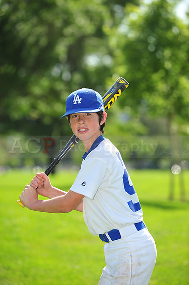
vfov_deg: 13.3
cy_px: 142
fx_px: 1222
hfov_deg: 8.8
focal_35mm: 155
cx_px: 94
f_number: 4.5
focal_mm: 155
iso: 320
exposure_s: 1/1600
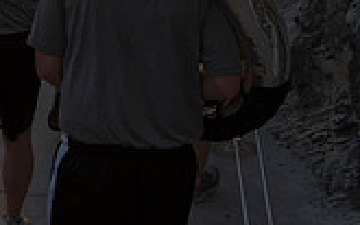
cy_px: -106
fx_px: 843
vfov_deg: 14.2
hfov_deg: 22.5
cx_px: -55
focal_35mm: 86
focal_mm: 24
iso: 250
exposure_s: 1/3200
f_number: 3.5
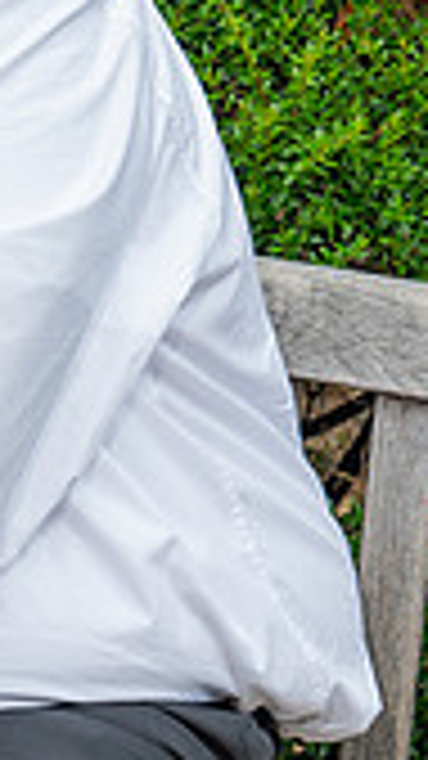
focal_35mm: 258
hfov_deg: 4.6
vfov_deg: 8.3
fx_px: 5208
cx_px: -590
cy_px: 146
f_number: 5.6
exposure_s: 1/200
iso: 200
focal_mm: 70
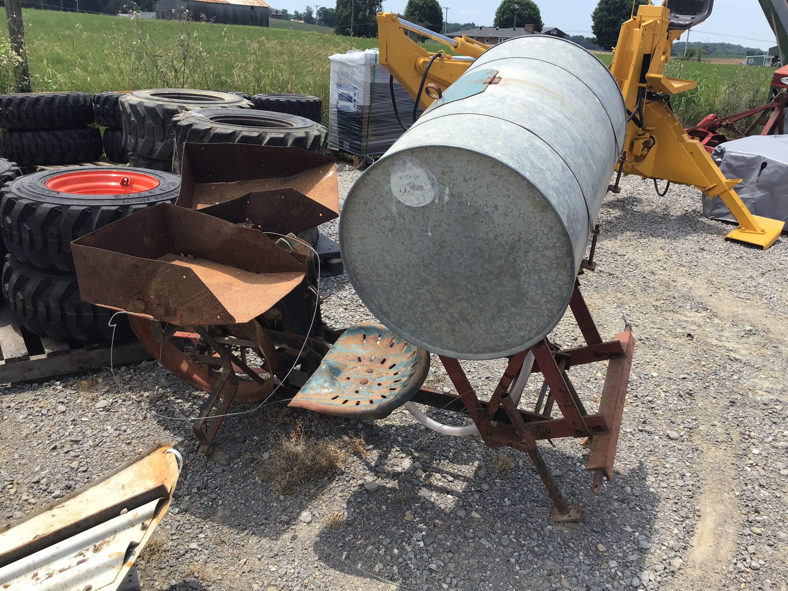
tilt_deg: -20.2
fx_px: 706
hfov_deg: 58.4
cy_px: 296
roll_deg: -3.6
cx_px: 394
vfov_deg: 45.4
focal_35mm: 31
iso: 25
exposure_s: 1/1087
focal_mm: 3.3
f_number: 2.4
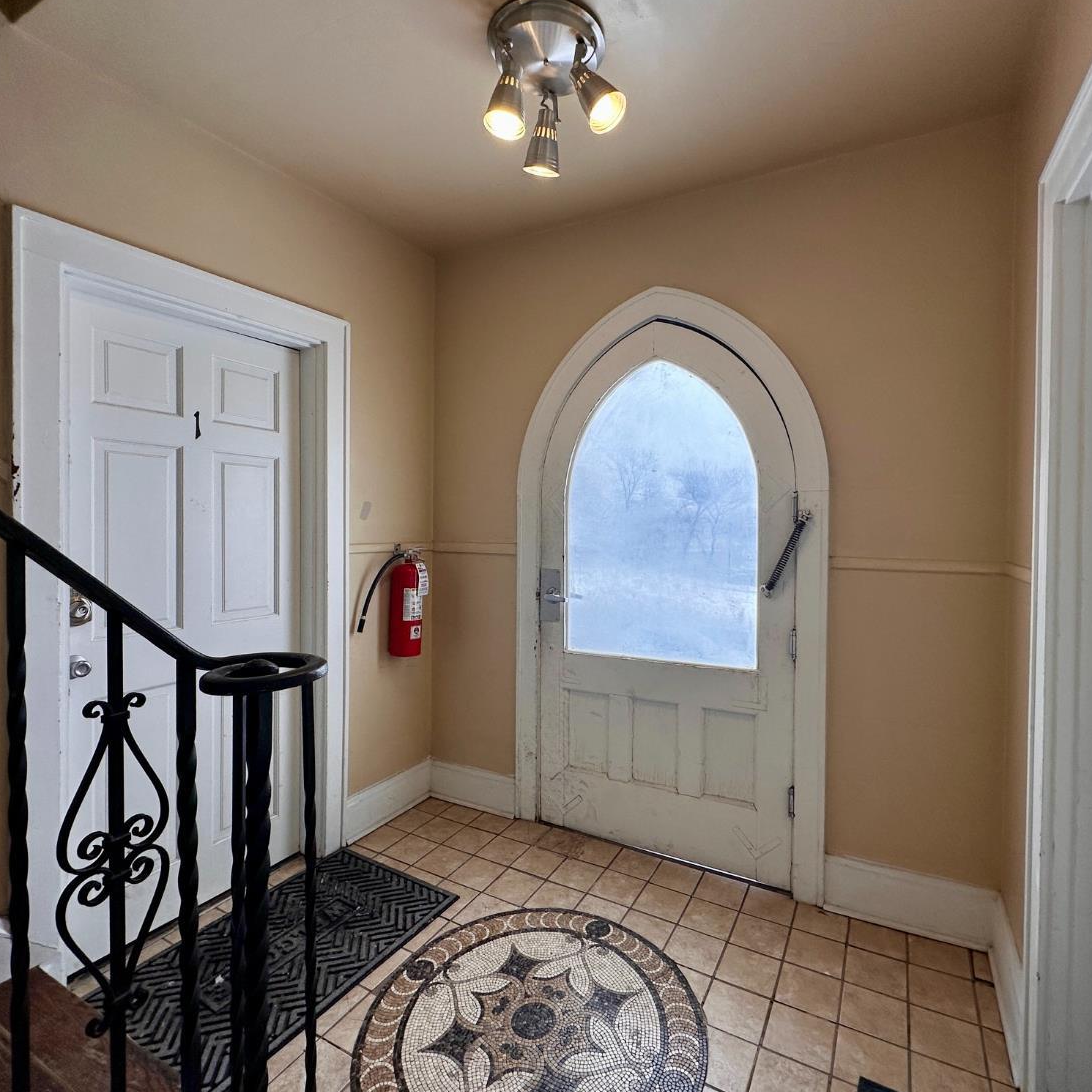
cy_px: 534
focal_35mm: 17
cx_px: 583
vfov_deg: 84.0
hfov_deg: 83.9
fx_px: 607
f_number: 2.2
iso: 64
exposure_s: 1/120
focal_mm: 2.22
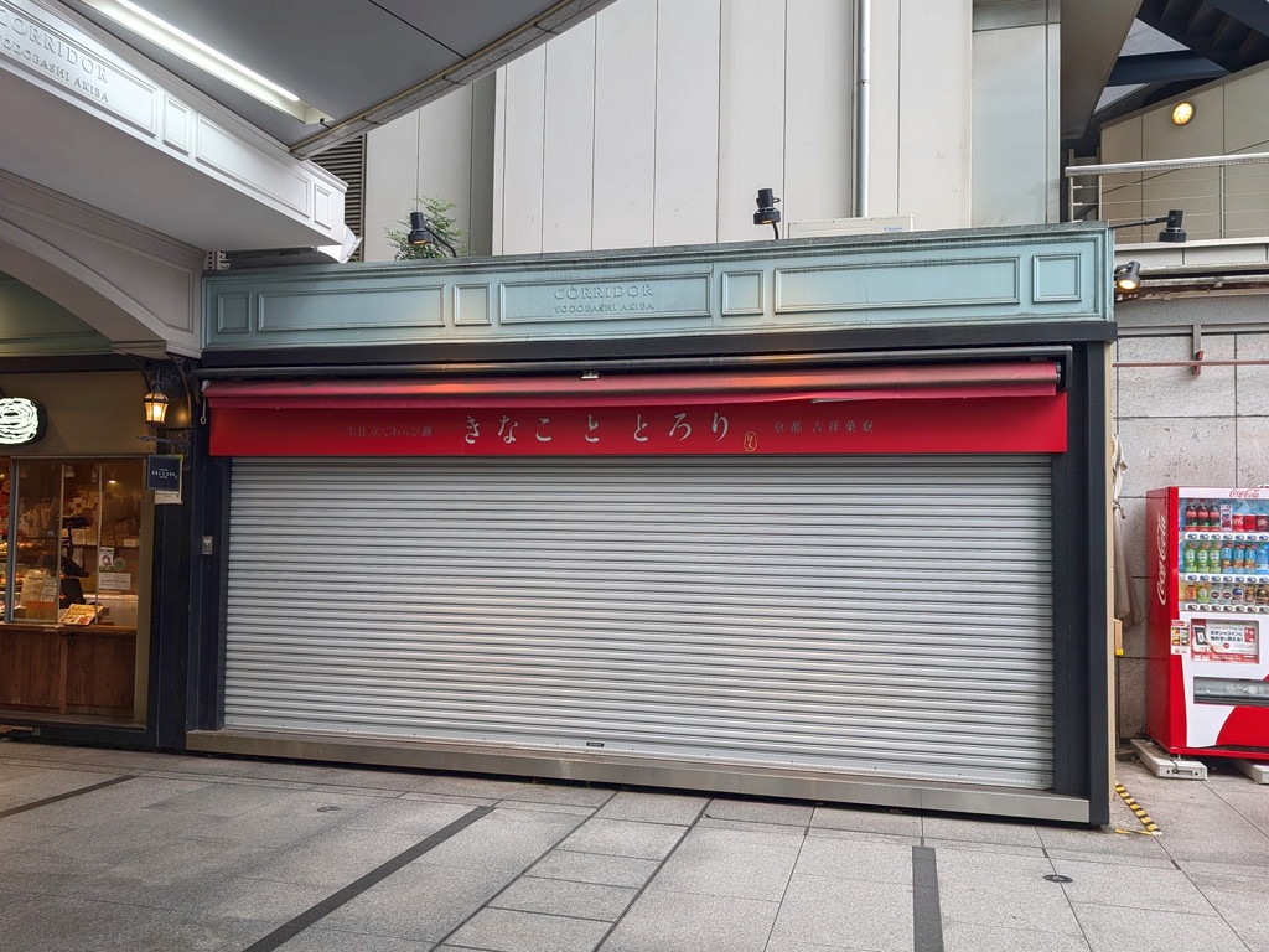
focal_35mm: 24
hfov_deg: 71.6
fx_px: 880
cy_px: 476
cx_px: 634
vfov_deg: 56.8
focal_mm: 6.9
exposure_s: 1/47.4
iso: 21
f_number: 1.68
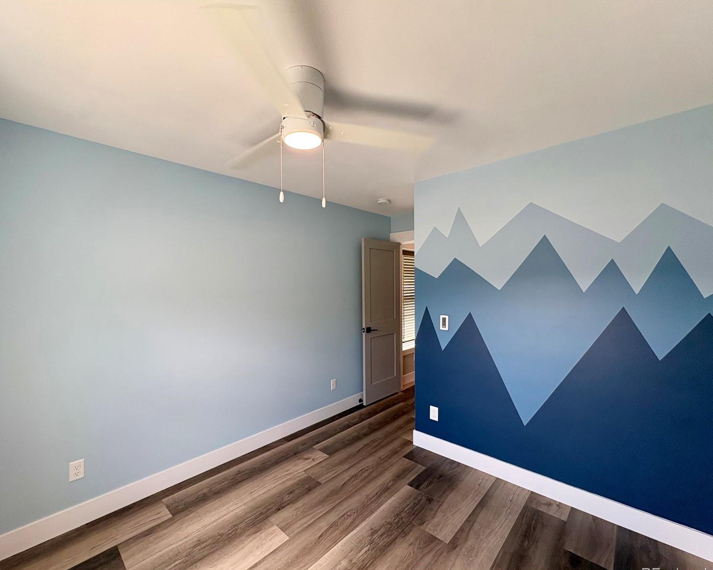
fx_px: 316
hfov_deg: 96.6
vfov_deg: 84.0
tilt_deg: -0.6
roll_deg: +1.1
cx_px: 330
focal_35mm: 15
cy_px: 290
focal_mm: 2.22
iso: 125
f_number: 2.2
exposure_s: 1/120
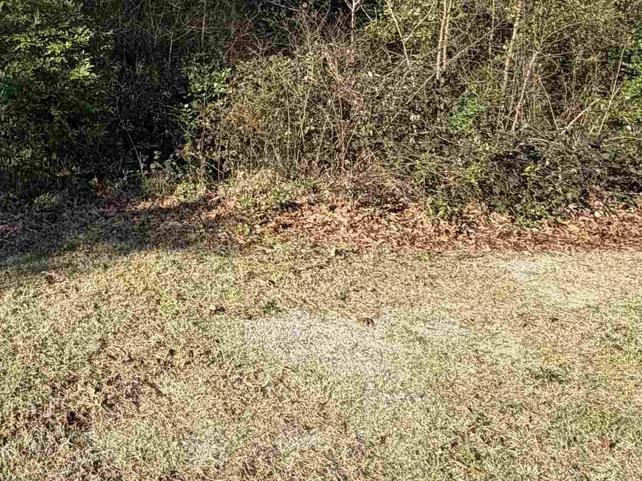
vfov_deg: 34.3
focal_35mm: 39
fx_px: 723
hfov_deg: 43.5
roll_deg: -0.7
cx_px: 58
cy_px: 29
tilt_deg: -0.4
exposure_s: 1/686
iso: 40
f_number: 2.2
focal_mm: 2.22
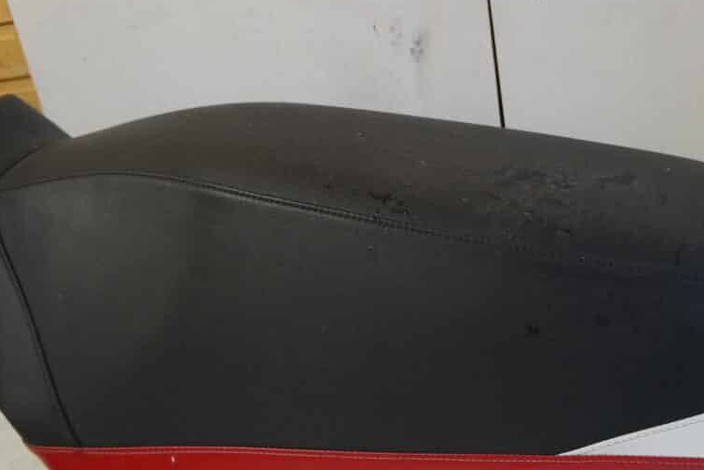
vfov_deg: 32.6
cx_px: 419
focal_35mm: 41
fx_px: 802
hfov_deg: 47.1
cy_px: 279
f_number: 4
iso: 1250
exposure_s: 1/60
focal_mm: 20
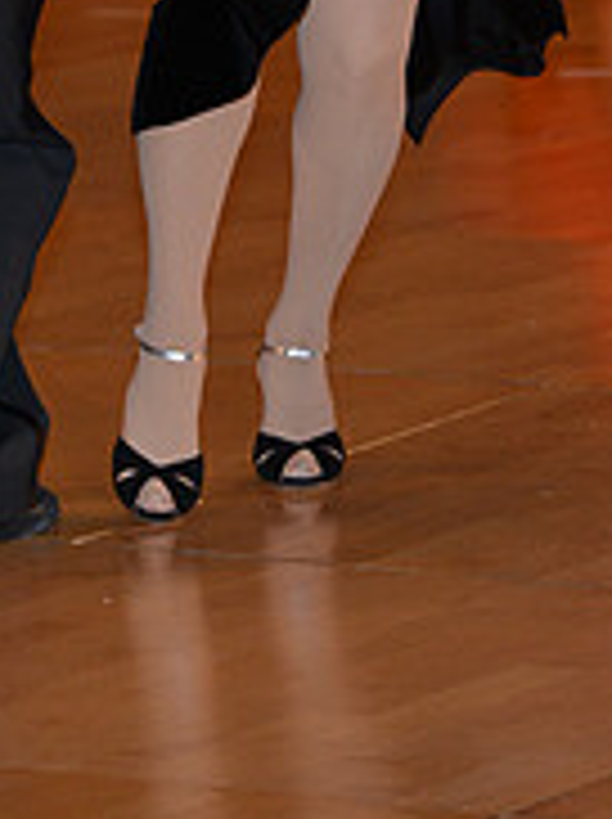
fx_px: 9428
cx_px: 182
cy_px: -346
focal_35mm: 399
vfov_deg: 4.9
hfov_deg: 3.7
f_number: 4.5
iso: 1250
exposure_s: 1/200
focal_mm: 130
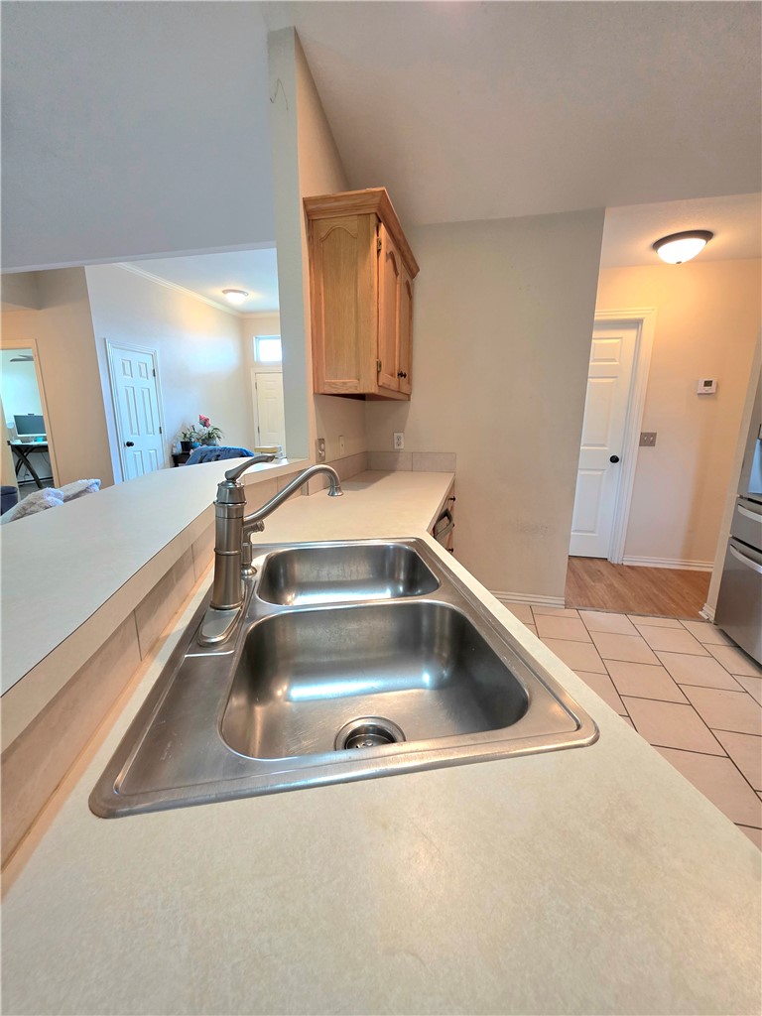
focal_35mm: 13
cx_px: 381
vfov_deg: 106.2
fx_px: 382
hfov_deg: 89.9
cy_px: 508
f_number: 1.9
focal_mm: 2.2
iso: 200
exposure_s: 1/60.2
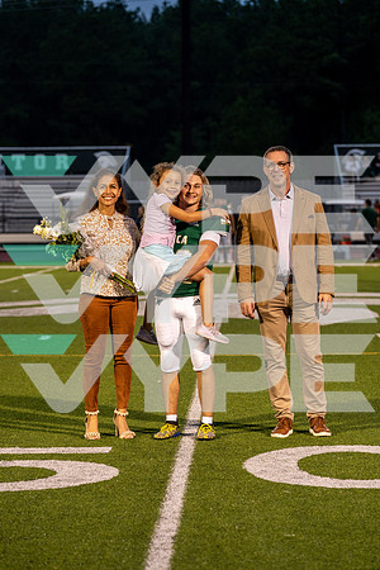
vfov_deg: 16.5
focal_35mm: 124
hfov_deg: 11.1
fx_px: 1963
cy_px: 285
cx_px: 190
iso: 800
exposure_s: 1/125
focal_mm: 124
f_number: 4.5
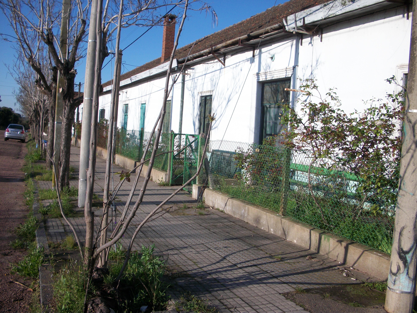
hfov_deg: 52.6
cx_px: 208
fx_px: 422
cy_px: 156
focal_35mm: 35
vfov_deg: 40.7
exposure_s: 1/160
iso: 80
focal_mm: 6.3
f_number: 8.8
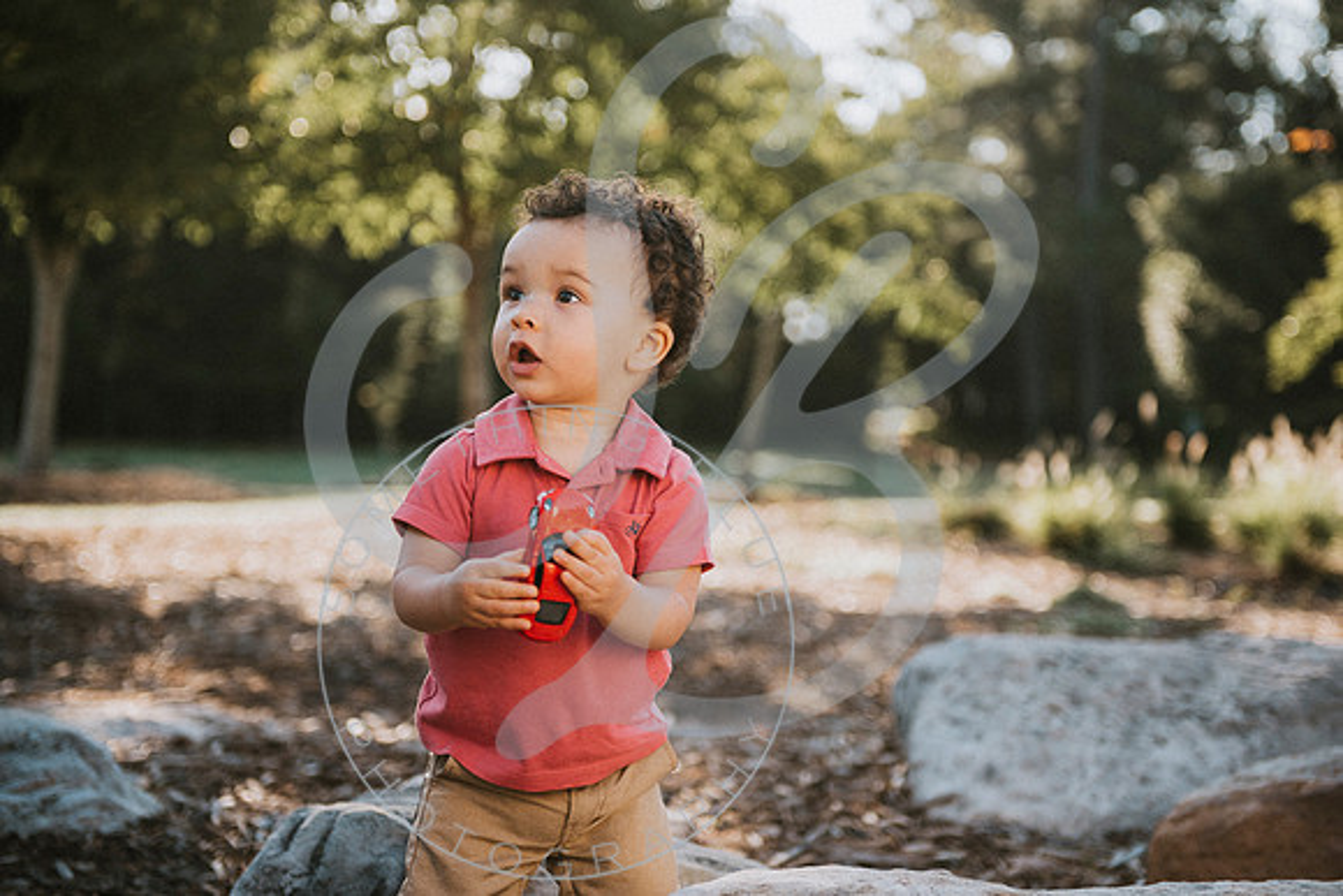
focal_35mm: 62
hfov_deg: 32.4
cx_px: 672
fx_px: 2313
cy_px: 448
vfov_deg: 21.9
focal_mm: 62
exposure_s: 1/320
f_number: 2.8
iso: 100
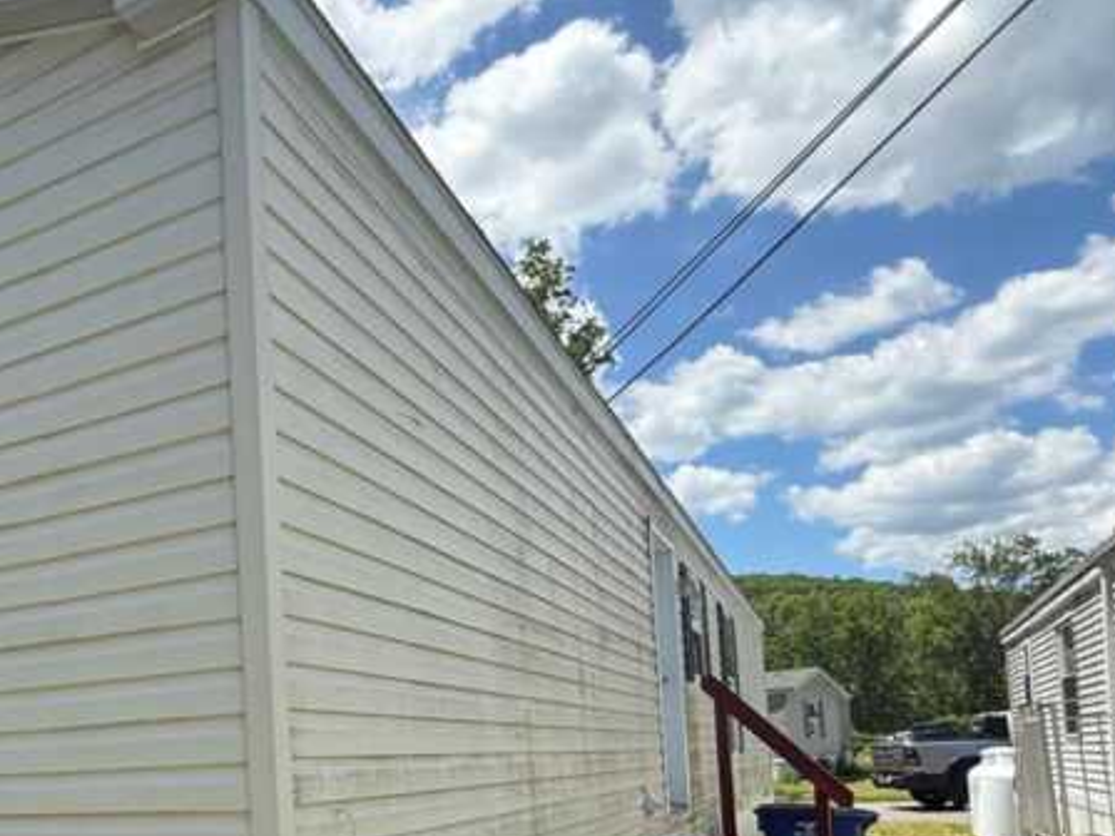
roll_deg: +3.1
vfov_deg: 41.5
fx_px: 1031
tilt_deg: +4.1
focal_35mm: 32
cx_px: 236
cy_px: 714
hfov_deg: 53.4
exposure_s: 1/1795
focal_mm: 2.22
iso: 50
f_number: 2.2
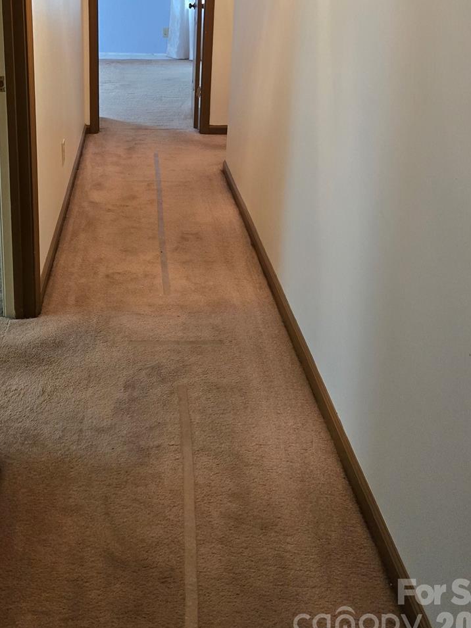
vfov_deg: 48.0
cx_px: 137
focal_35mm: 37
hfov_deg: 38.0
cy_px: 147
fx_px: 671
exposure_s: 1/120
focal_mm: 5.4
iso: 640
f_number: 1.8
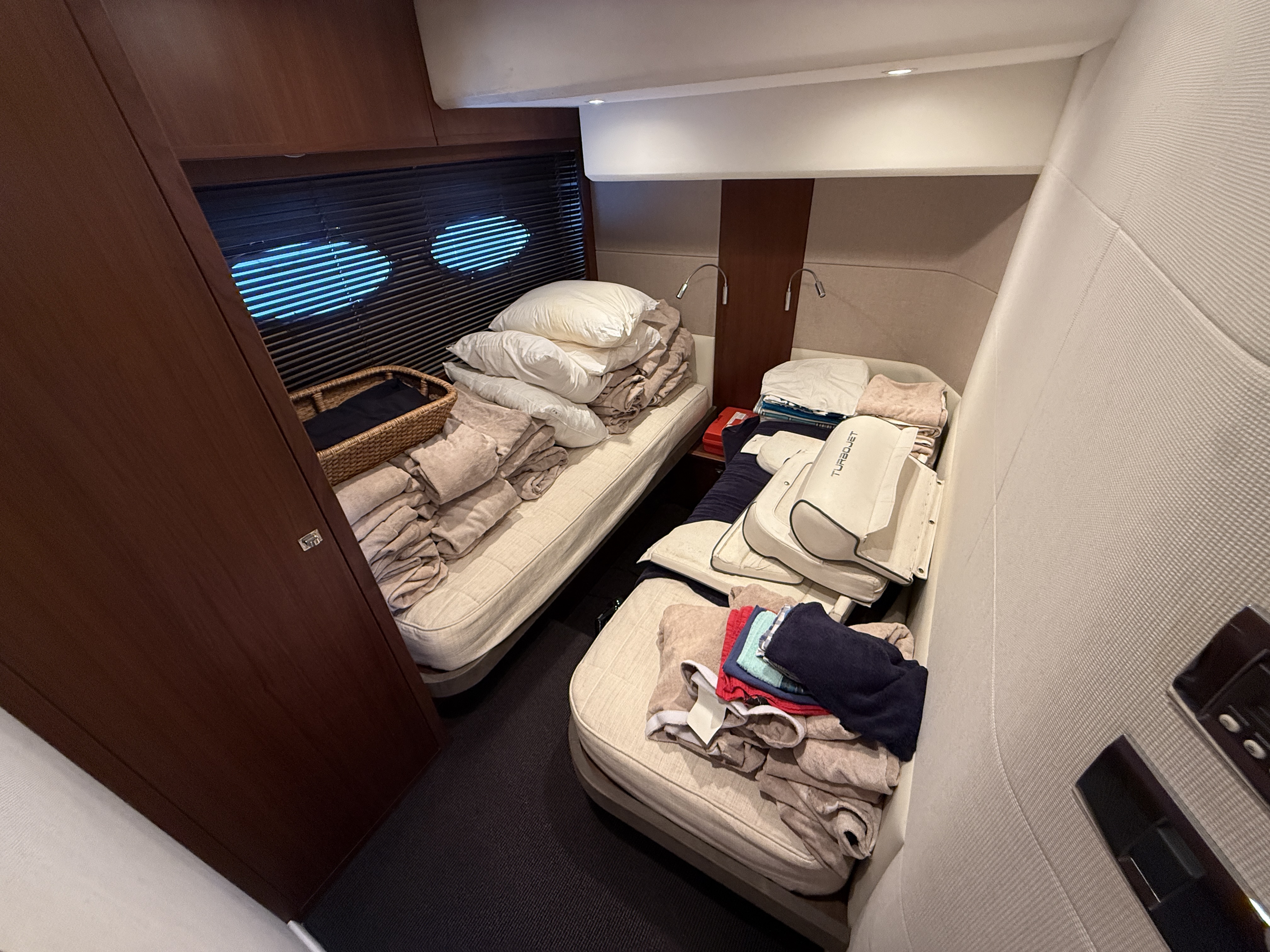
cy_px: 476
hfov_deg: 102.1
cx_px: 635
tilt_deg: -35.3
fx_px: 514
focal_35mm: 14
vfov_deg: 85.7
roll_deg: +3.5
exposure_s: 1/73
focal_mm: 2.22
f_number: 2.2
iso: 320
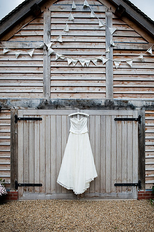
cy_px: 116
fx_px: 154
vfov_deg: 73.8
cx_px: 77
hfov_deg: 53.0
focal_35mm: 24
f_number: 10
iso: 400
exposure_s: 1/250
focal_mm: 24
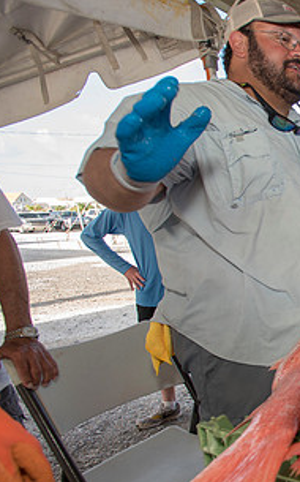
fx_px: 433
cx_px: 450
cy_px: 292
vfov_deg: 57.7
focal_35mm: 33
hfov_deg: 27.0
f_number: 4.5
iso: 250
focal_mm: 17
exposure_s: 1/200
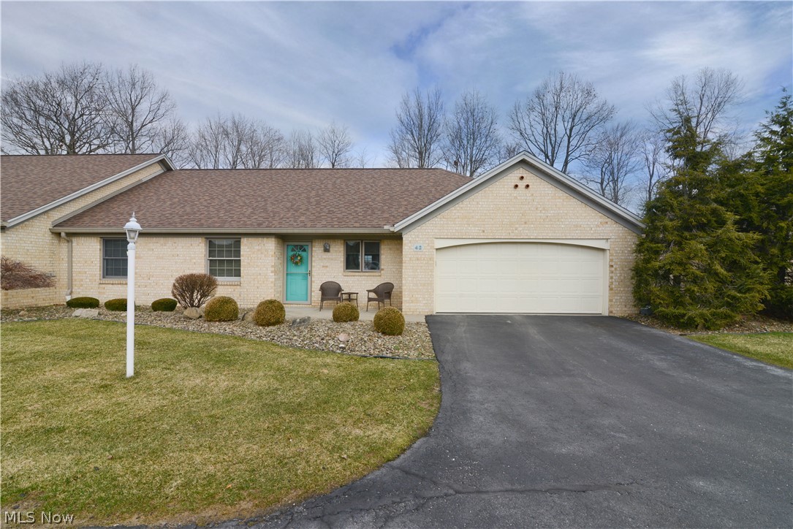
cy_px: 264
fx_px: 353
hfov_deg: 96.7
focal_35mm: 16
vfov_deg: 73.8
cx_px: 396
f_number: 11
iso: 250
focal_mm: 16
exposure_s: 1/500
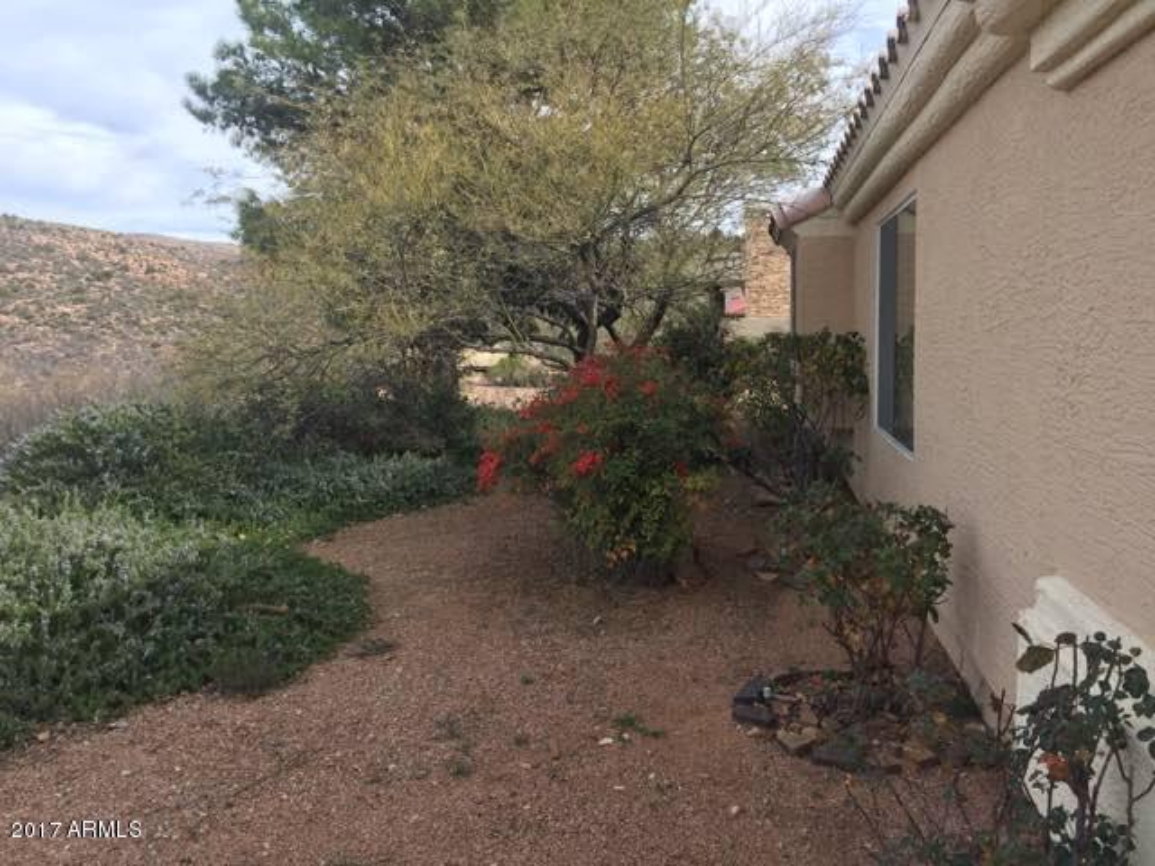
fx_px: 968
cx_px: 578
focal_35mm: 29
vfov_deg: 48.2
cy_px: 433
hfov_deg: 61.7
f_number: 2.2
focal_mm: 4.15
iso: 32
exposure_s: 1/791
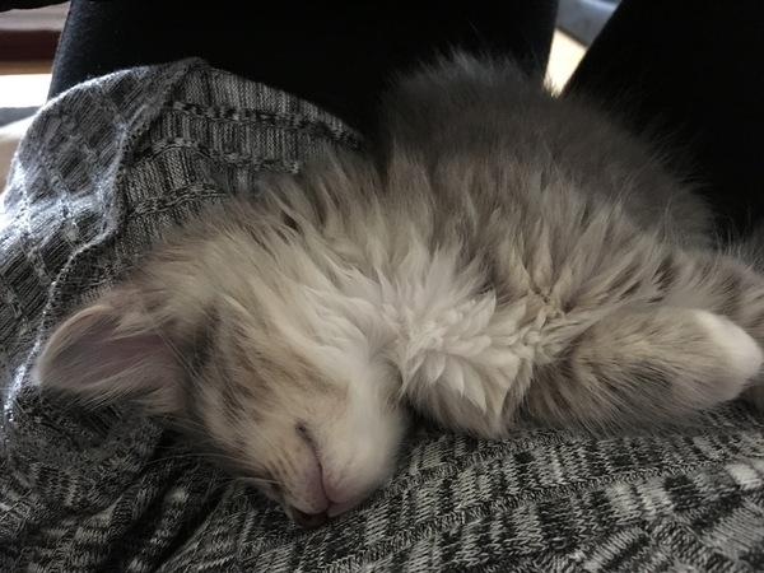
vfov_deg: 48.2
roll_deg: -6.6
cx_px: 382
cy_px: 286
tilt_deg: -39.6
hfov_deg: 61.7
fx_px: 640
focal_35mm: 29
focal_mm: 4.15
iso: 500
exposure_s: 1/17
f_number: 2.2
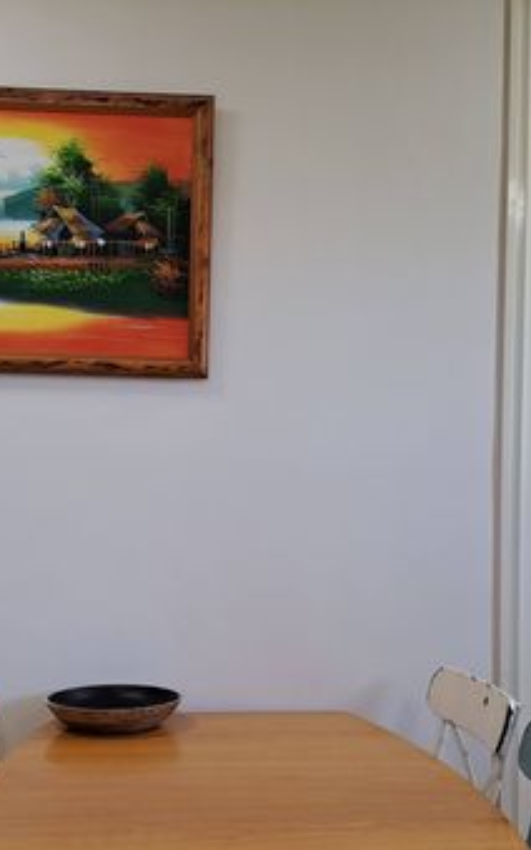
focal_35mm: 45
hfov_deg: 28.4
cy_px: 562
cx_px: 178
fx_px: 1042
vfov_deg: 43.8
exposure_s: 1/50
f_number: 1.8
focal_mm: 5.23
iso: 50
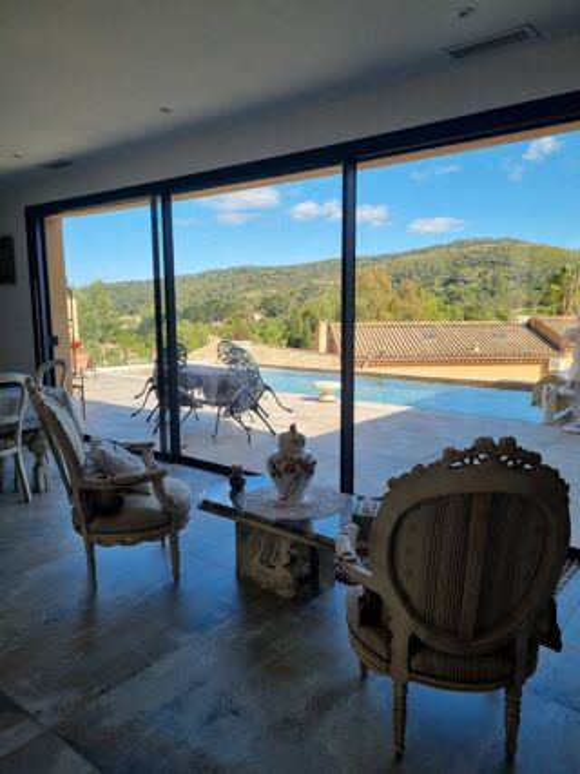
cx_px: 290
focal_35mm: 26
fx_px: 581
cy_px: 387
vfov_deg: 67.3
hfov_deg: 53.0
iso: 50
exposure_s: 1/856
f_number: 1.8
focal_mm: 5.4
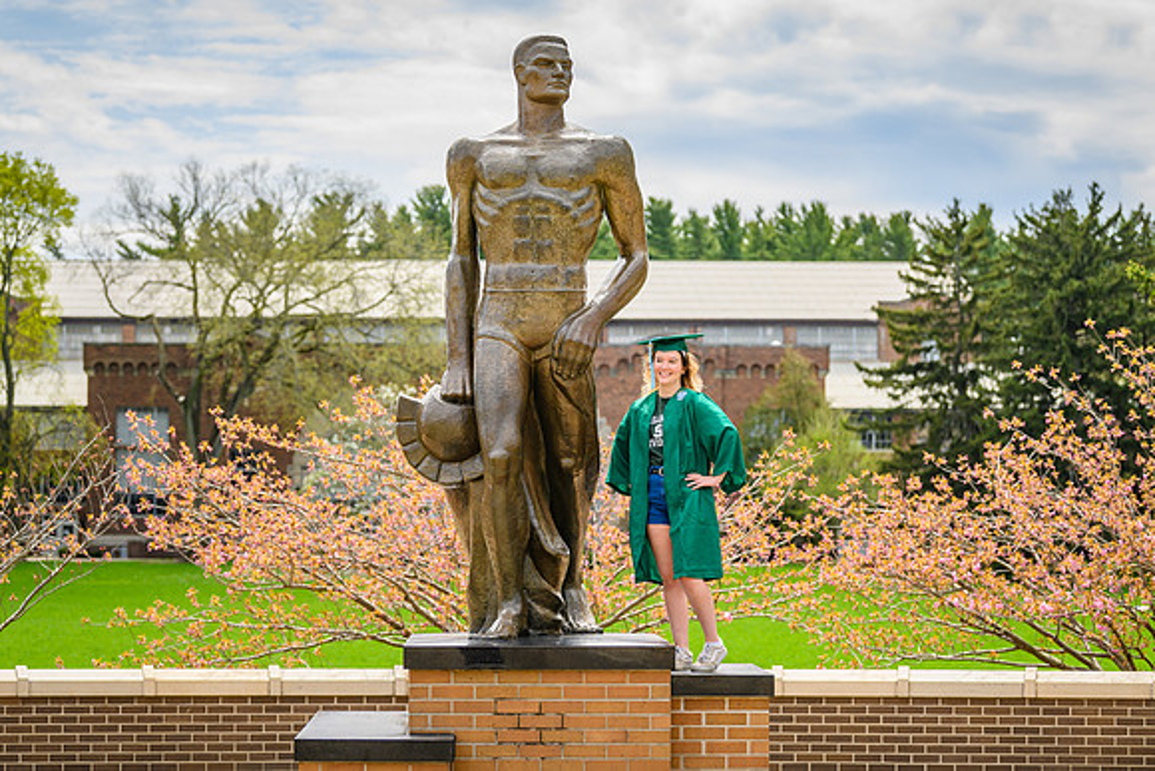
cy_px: 361
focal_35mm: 90
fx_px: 2902
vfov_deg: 15.1
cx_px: 555
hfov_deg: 22.5
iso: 400
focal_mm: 85
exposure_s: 1/2500
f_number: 4
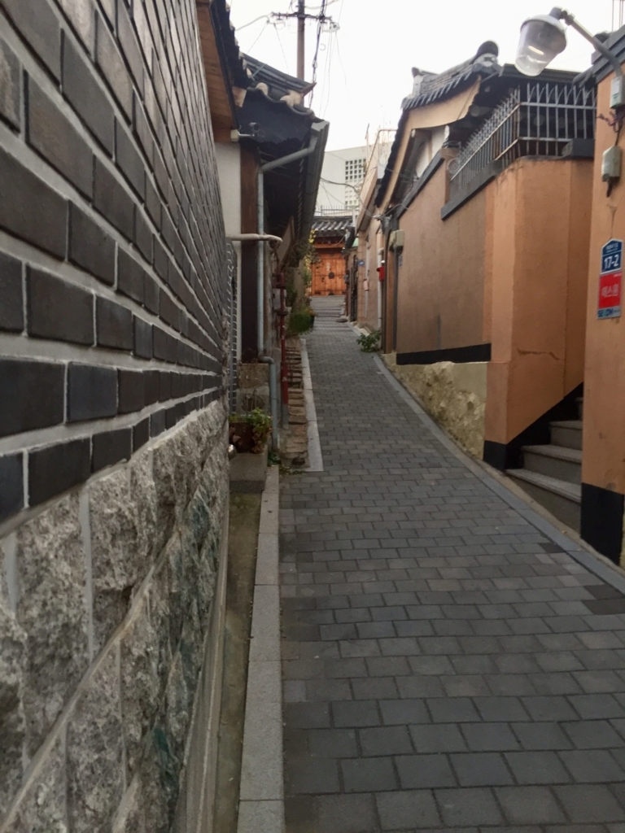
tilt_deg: -2.9
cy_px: 416
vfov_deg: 61.7
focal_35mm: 29
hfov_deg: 48.2
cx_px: 312
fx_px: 698
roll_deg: +0.3
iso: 160
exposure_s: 1/30
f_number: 2.2
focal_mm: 4.15
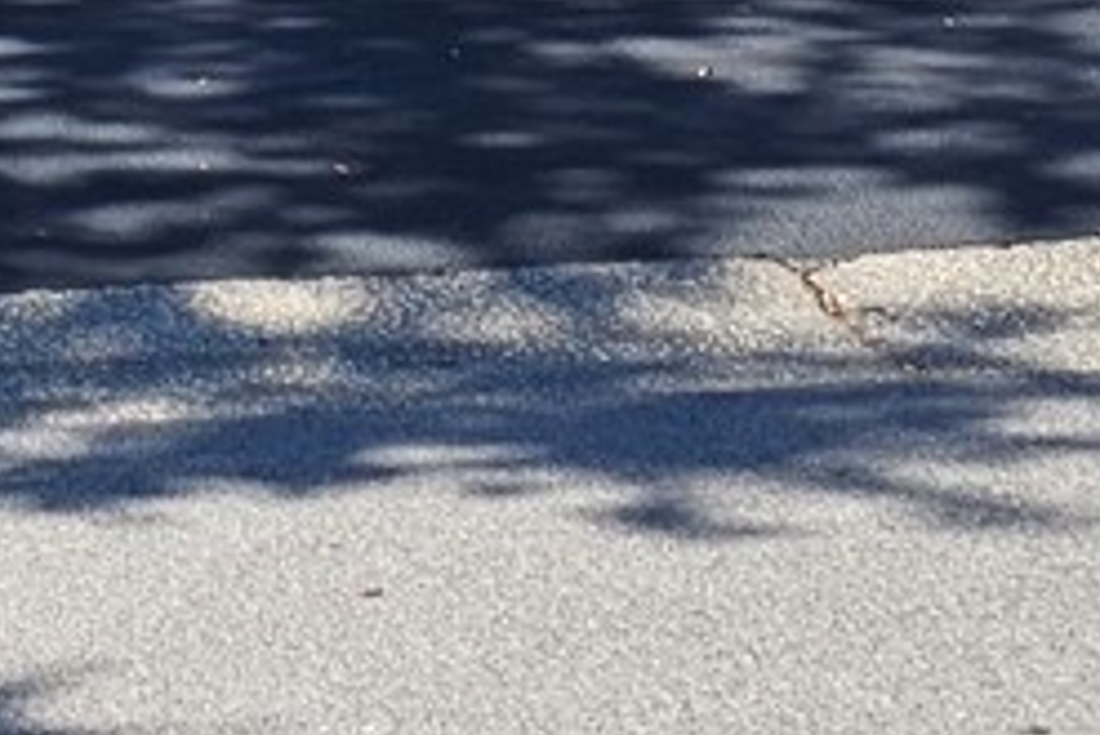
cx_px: -526
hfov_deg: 12.6
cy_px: -1470
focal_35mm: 155
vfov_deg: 7.7
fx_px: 4739
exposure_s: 1/516
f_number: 1.7
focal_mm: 6.3
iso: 10
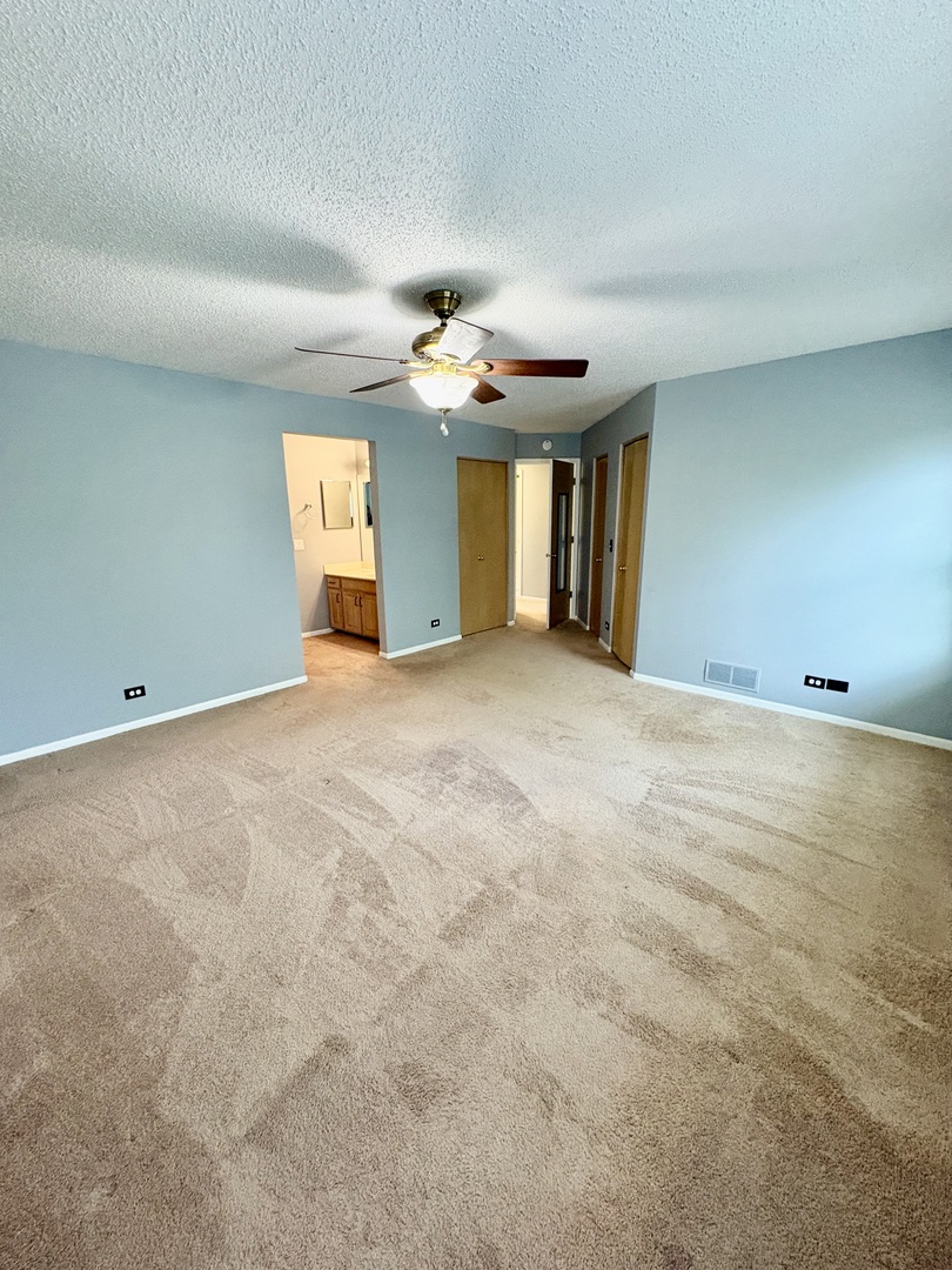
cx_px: 476
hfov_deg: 85.7
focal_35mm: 14
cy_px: 635
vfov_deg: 102.1
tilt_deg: -13.4
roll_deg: +0.3
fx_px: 513
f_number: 2.2
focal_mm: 2.22
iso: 500
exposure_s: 1/60
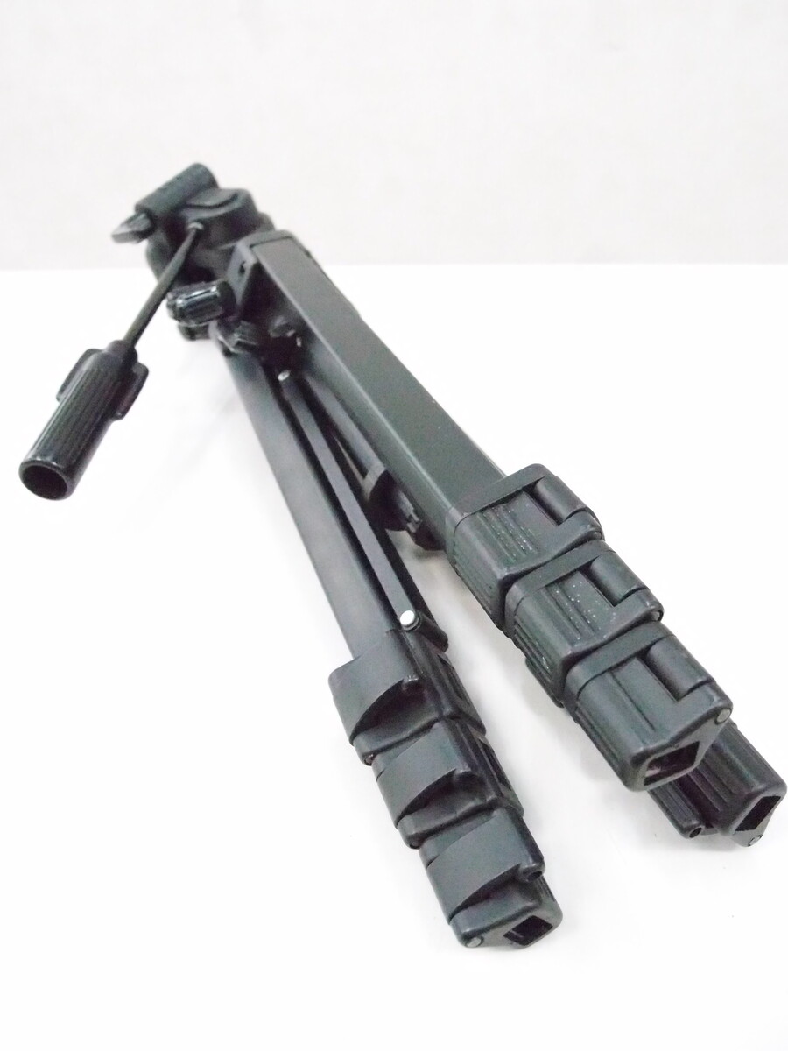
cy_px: 526
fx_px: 850
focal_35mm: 28
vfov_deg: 63.4
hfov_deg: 49.7
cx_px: 394
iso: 2500
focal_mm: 6
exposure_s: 1/2000
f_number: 1.8
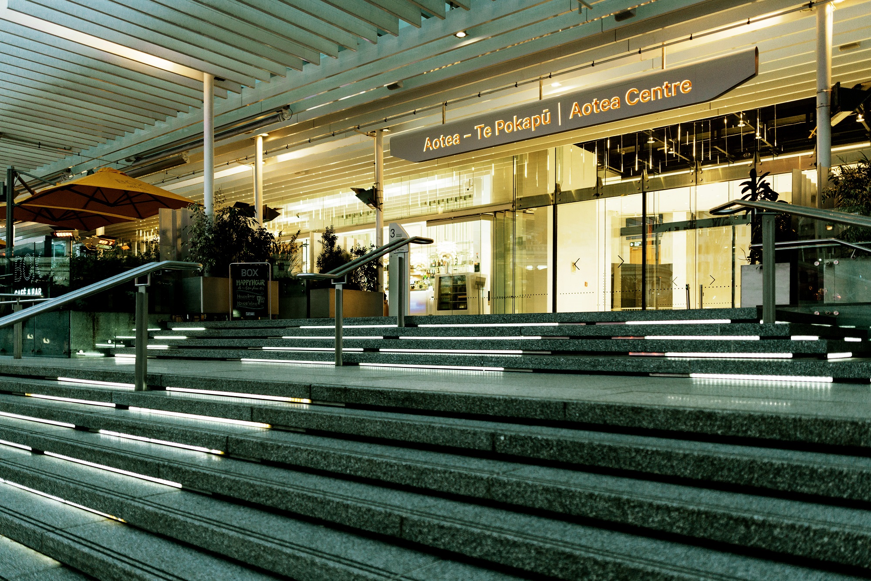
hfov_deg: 65.5
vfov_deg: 46.4
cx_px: 436
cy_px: 290
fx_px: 677
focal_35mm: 28
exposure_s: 1/125
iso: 640
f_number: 2
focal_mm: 28
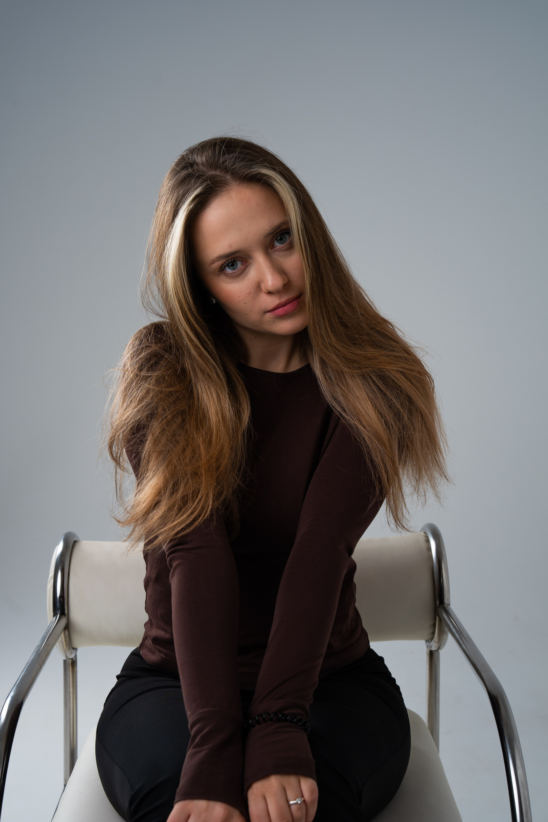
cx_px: 274
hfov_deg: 27.5
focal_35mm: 49
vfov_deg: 40.3
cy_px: 411
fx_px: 1119
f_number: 7.1
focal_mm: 49
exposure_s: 1/125
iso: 100
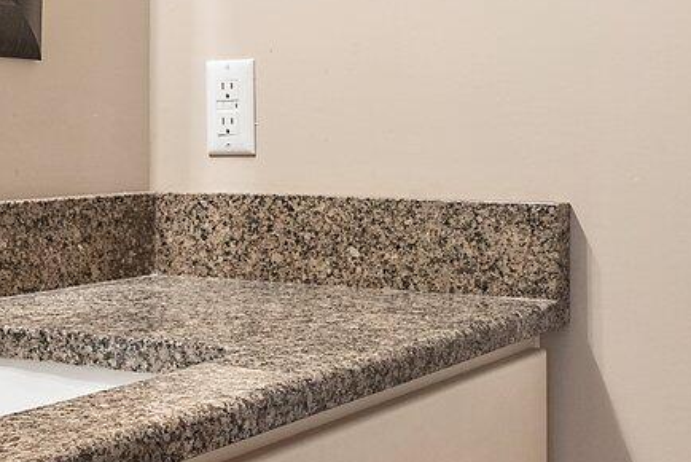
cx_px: 497
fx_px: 1268
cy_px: 133
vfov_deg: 20.5
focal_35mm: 66
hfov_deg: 30.1
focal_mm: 14
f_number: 10
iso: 800
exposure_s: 1/3
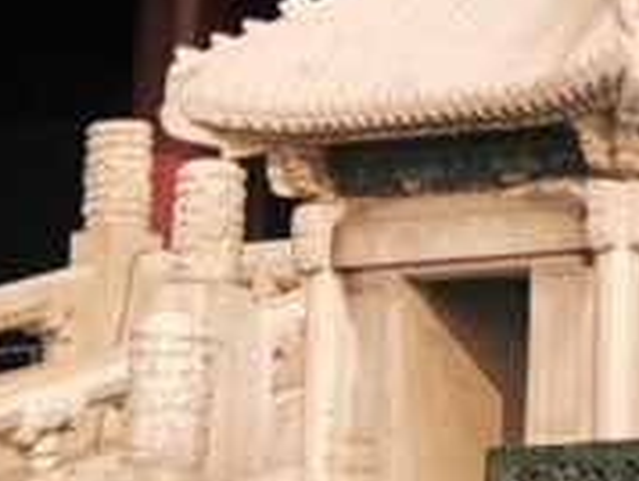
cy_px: -722
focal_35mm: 327
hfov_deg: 6.0
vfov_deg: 4.4
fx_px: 6044
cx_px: 765
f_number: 2.8
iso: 20
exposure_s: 1/291
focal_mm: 6.6
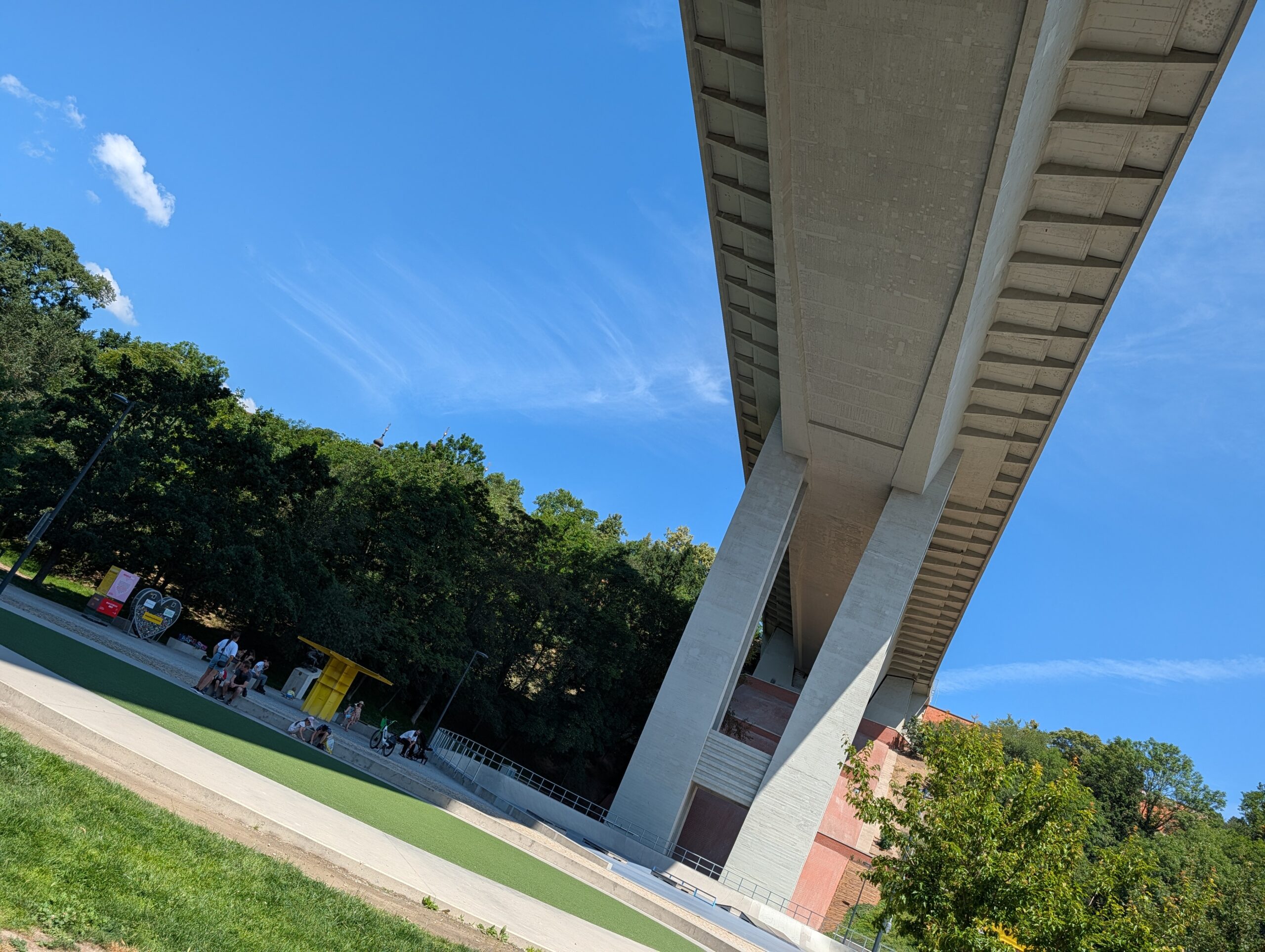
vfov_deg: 56.9
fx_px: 878
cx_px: 632
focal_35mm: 24
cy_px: 476
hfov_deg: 71.5
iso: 21
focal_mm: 6.9
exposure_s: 1/1127
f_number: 1.68
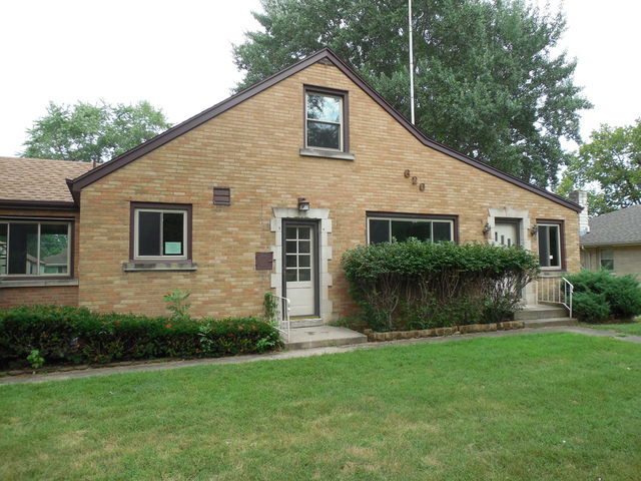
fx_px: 463
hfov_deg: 69.4
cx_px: 320
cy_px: 240
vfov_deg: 54.9
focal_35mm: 25
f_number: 3.3
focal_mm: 4.5
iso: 125
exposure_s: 1/320
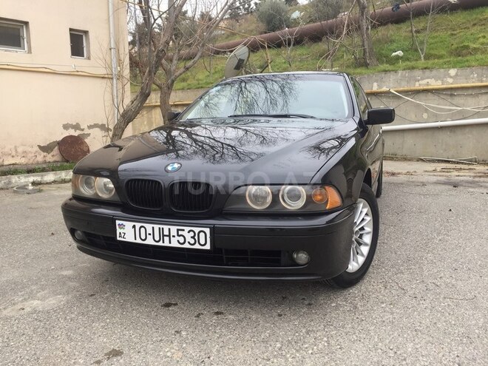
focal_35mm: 29
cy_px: 183
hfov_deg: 61.7
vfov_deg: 48.2
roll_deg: -1.5
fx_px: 409
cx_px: 244
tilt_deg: -9.3
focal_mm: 4.15
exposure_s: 1/302
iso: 32
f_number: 2.2
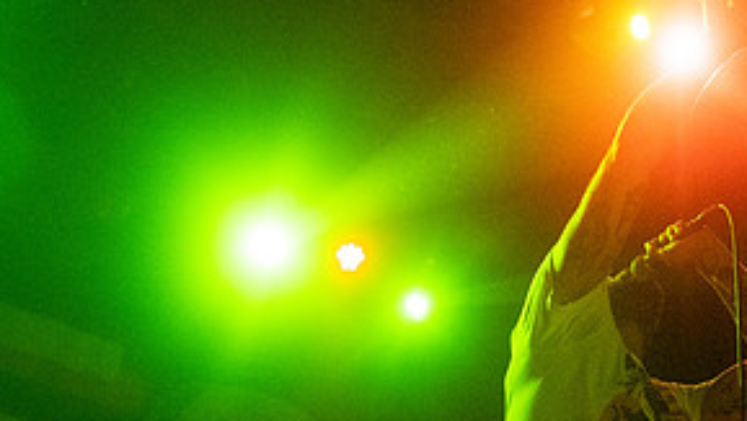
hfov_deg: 27.4
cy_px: 398
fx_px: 1526
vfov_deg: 15.5
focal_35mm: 77
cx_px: 476
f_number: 3.2
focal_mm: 35
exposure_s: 1/160
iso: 1600
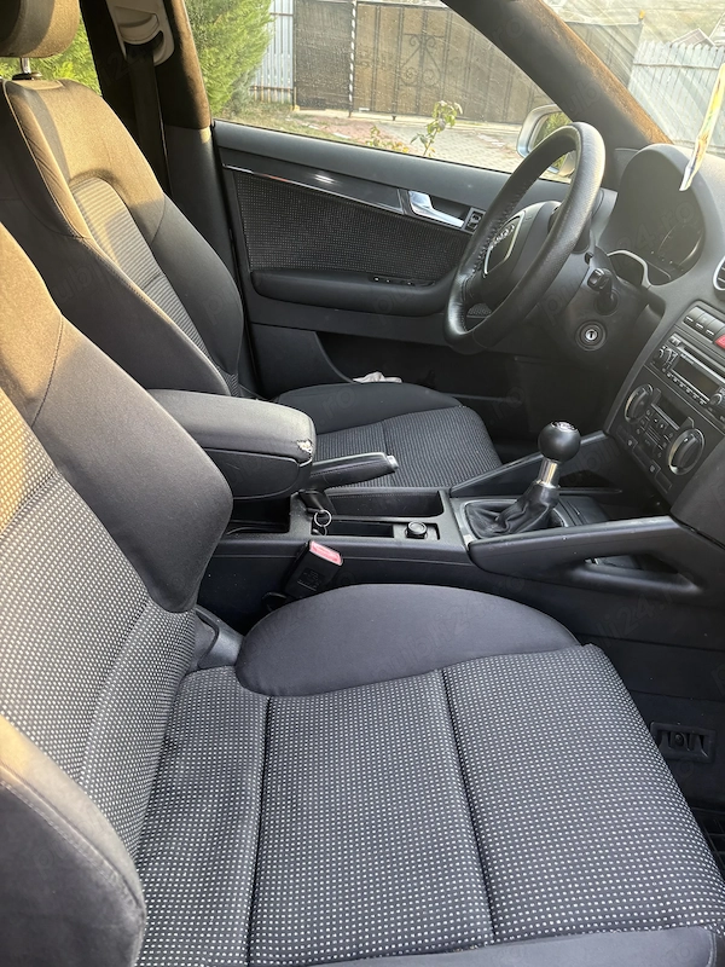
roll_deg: -5.1
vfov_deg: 67.3
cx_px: 362
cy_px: 484
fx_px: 726
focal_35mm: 26
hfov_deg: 53.1
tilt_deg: -36.1
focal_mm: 5.96
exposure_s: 1/60
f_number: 1.6
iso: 160
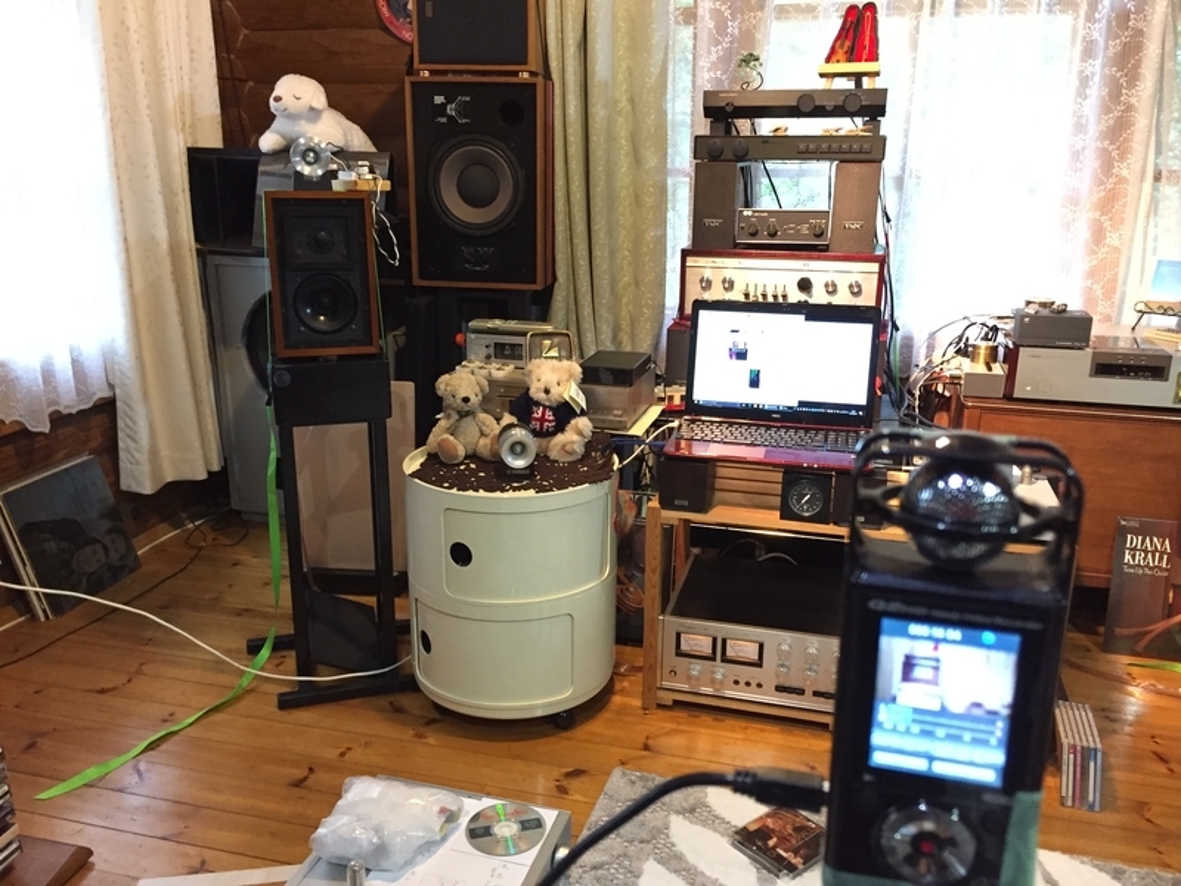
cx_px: 590
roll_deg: -1.4
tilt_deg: -15.7
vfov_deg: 48.2
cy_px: 443
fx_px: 989
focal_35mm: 29
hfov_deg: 61.7
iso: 250
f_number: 2.2
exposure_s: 1/15
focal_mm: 4.15
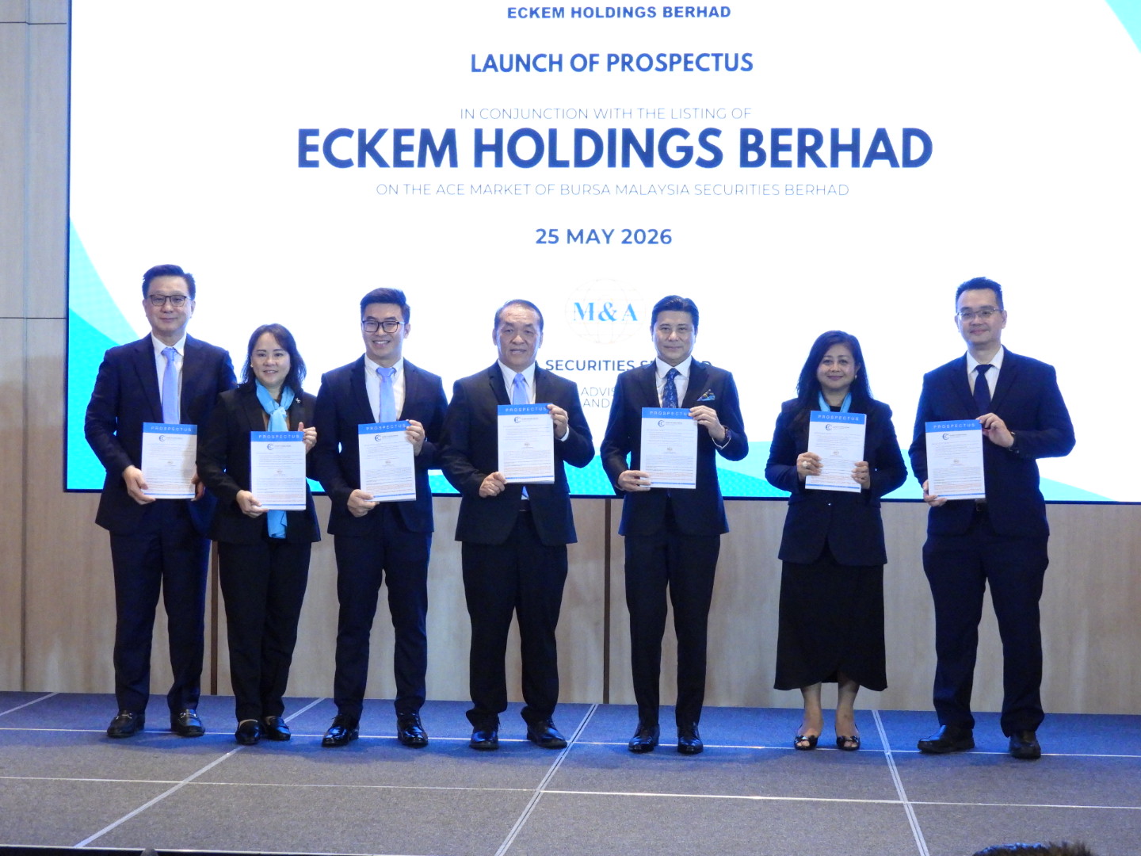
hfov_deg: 27.8
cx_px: 570
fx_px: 2307
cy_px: 428
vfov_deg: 21.0
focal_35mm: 70
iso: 1100
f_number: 3.5
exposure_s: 1/100
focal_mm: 12.5
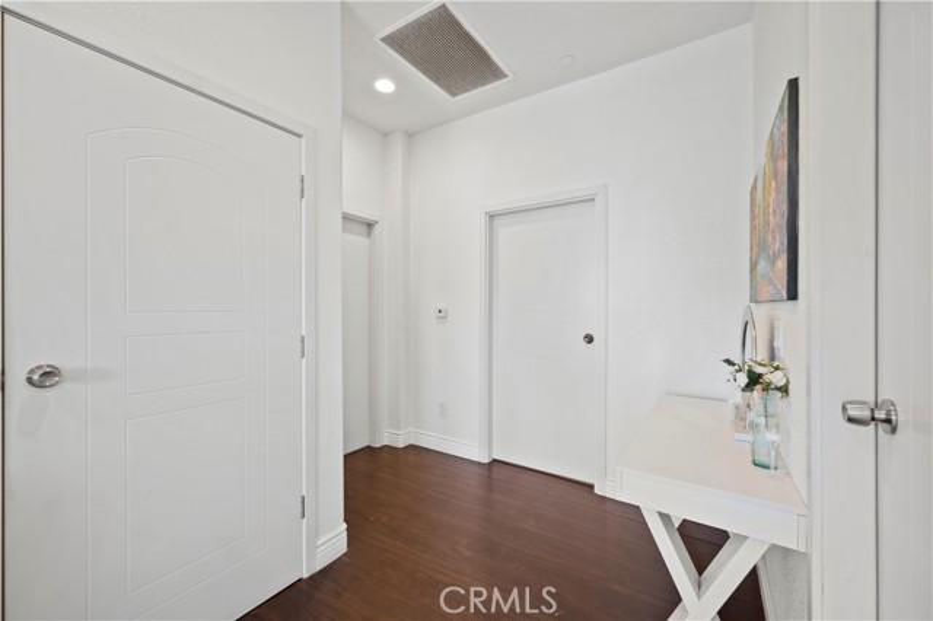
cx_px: 466
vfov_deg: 81.1
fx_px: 363
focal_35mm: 14
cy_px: 310
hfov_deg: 104.3
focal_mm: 14
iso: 100
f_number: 8
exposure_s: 1/1.25
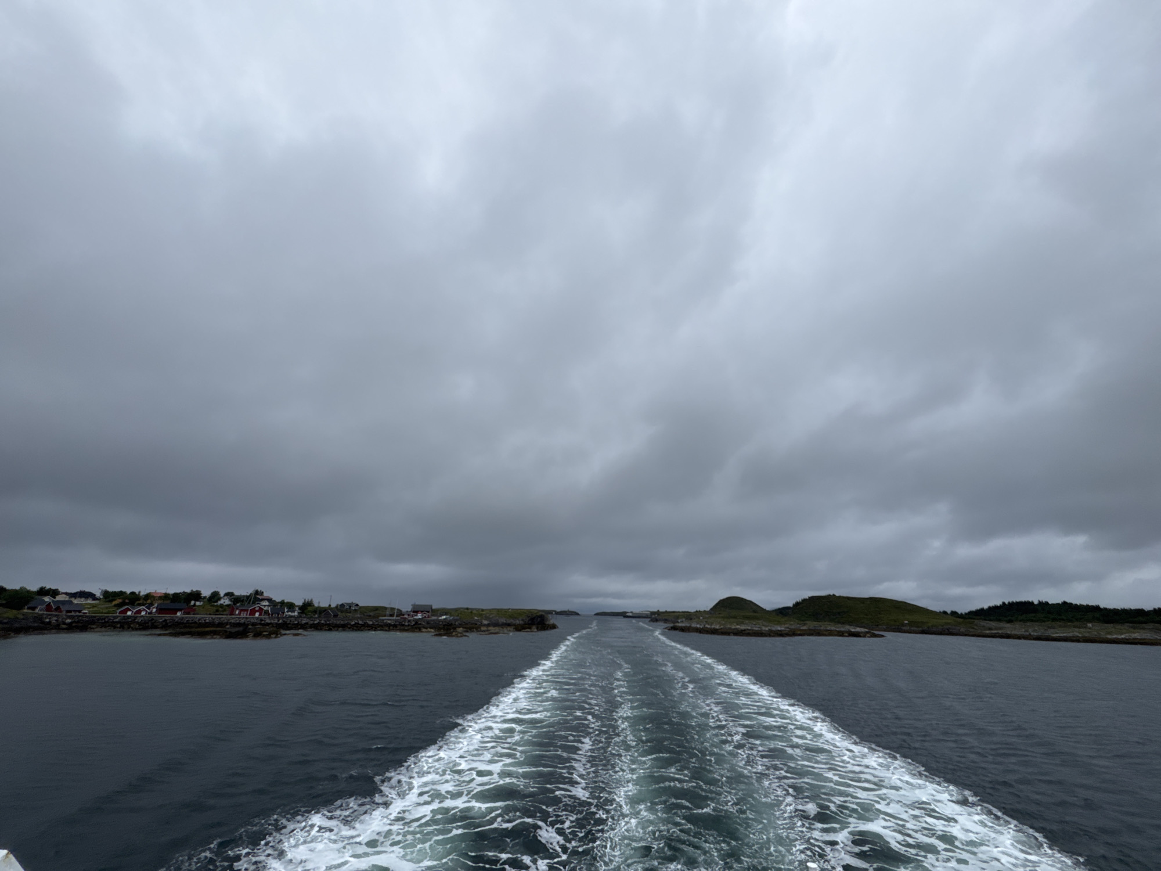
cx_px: 580
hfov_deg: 102.1
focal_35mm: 14
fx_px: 470
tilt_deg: +21.4
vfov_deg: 85.7
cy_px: 436
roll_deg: -1.7
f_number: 2.2
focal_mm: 2.22
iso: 50
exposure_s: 1/1709
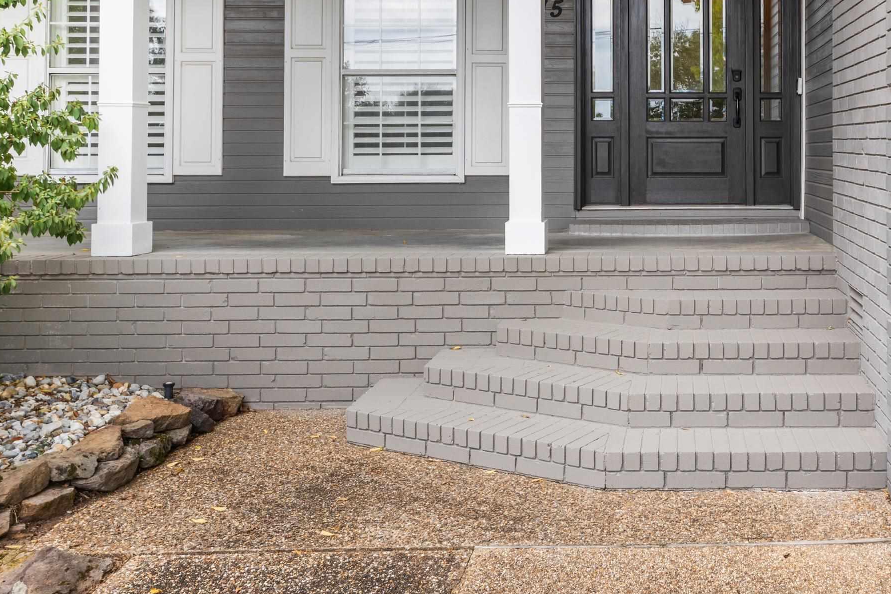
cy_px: 128
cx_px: 697
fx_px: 930
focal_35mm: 38
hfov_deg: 48.6
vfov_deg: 34.4
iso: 250
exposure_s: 1/125
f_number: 8
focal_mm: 14.9
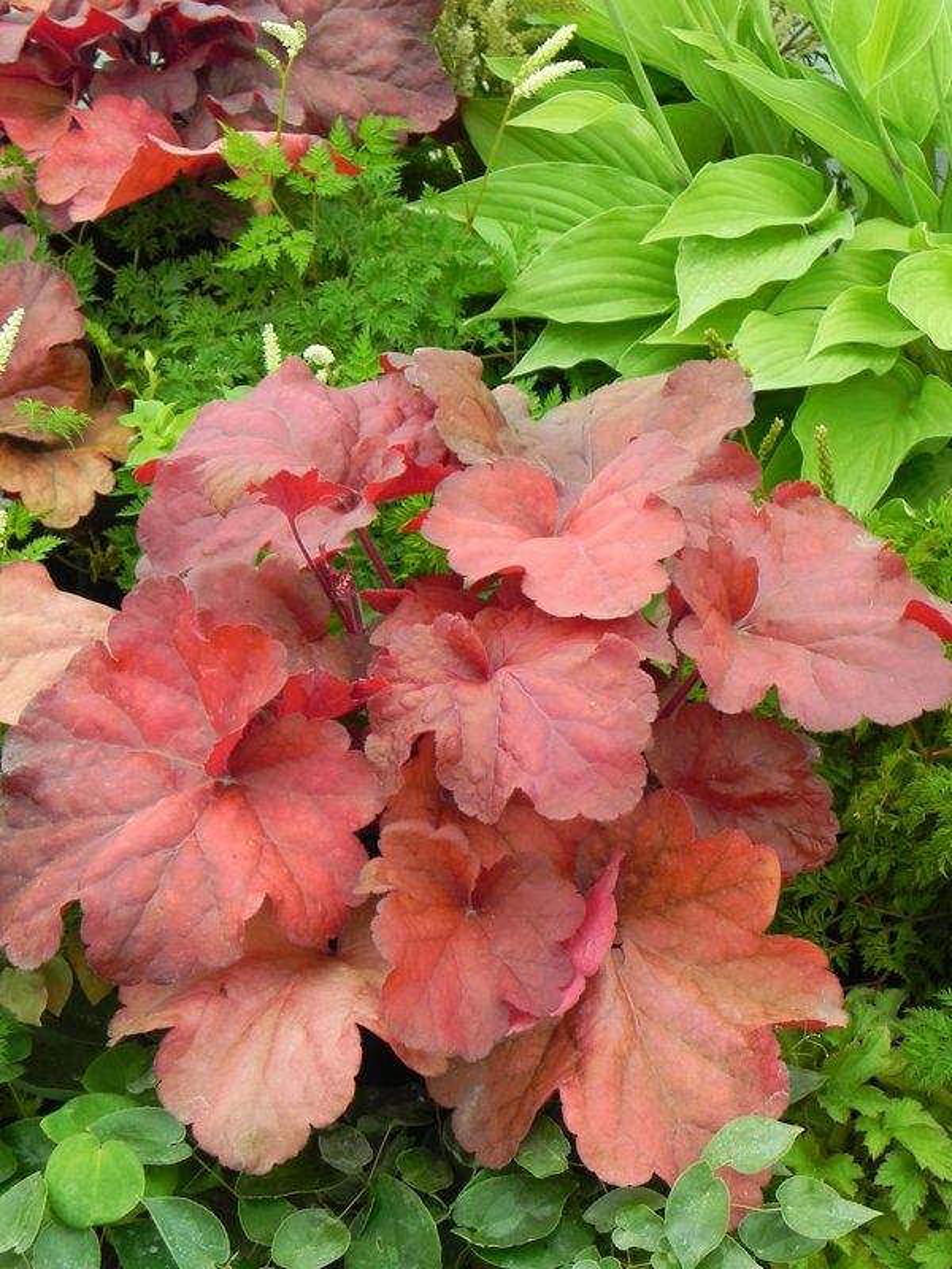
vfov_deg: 15.3
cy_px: 634
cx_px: 476
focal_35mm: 129
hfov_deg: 11.5
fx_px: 4730
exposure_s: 1/125
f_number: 5.6
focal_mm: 23
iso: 160
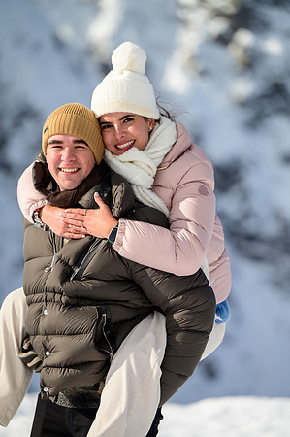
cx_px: 145
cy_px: 218
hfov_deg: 8.3
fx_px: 1998
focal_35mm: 165
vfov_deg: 12.5
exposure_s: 1/2000
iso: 100
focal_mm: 165
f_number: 3.5
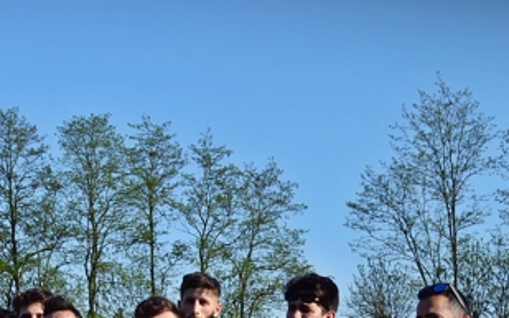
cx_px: -254
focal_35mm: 89
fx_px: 1234
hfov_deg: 20.1
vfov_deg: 14.0
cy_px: 436
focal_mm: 18
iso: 100
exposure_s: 1/200
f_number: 7.1
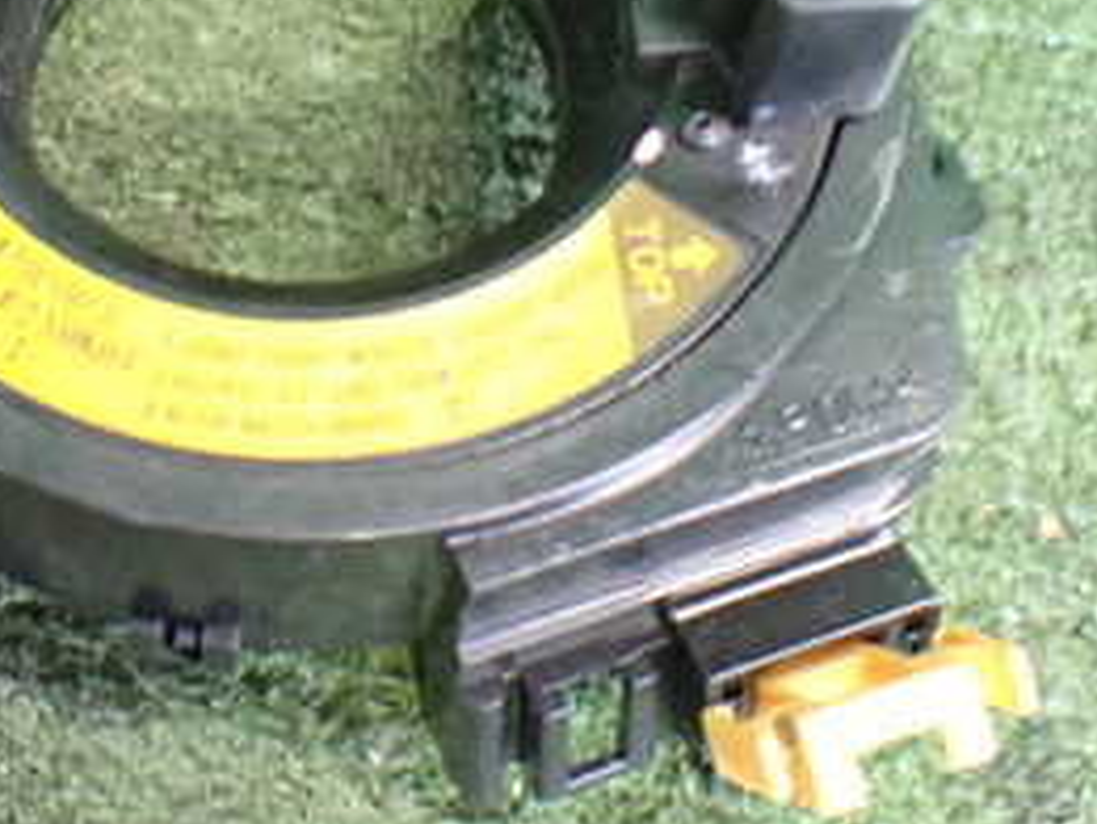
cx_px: 290
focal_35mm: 69
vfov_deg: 20.8
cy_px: 71
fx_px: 2188
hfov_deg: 27.8
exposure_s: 1/30
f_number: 2.3
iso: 1000
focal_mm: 5.4
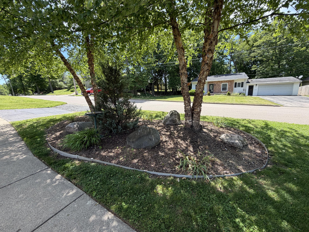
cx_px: 154
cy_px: 116
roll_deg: +2.0
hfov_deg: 102.1
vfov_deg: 85.7
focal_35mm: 14
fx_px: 125
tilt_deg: -10.7
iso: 50
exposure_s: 1/326
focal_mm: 2.22
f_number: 2.2
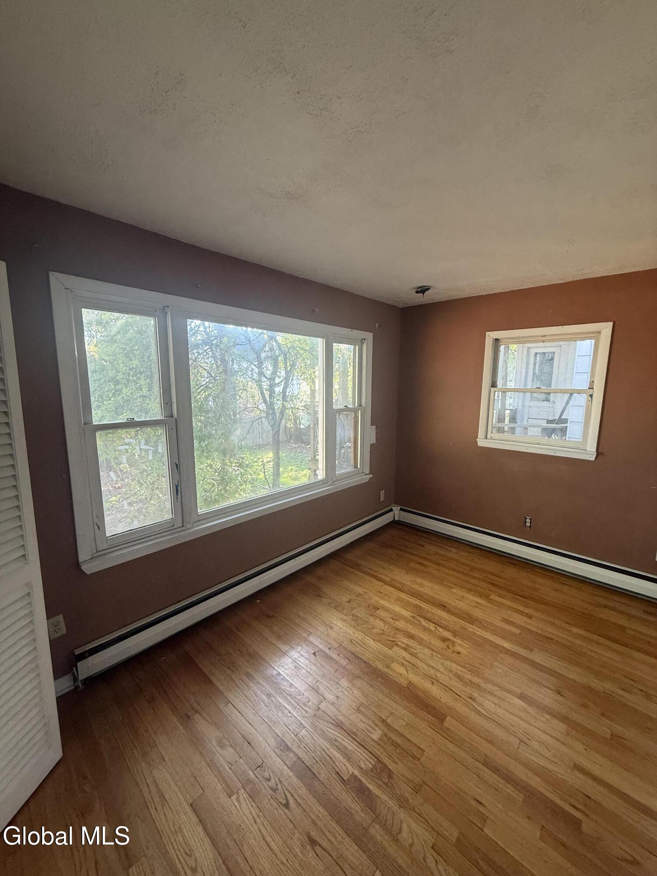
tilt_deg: -8.3
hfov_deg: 85.7
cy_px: 438
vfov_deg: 102.1
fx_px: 354
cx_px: 328
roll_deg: -1.5
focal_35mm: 14
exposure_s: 1/99
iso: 200
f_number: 2.2
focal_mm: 2.22
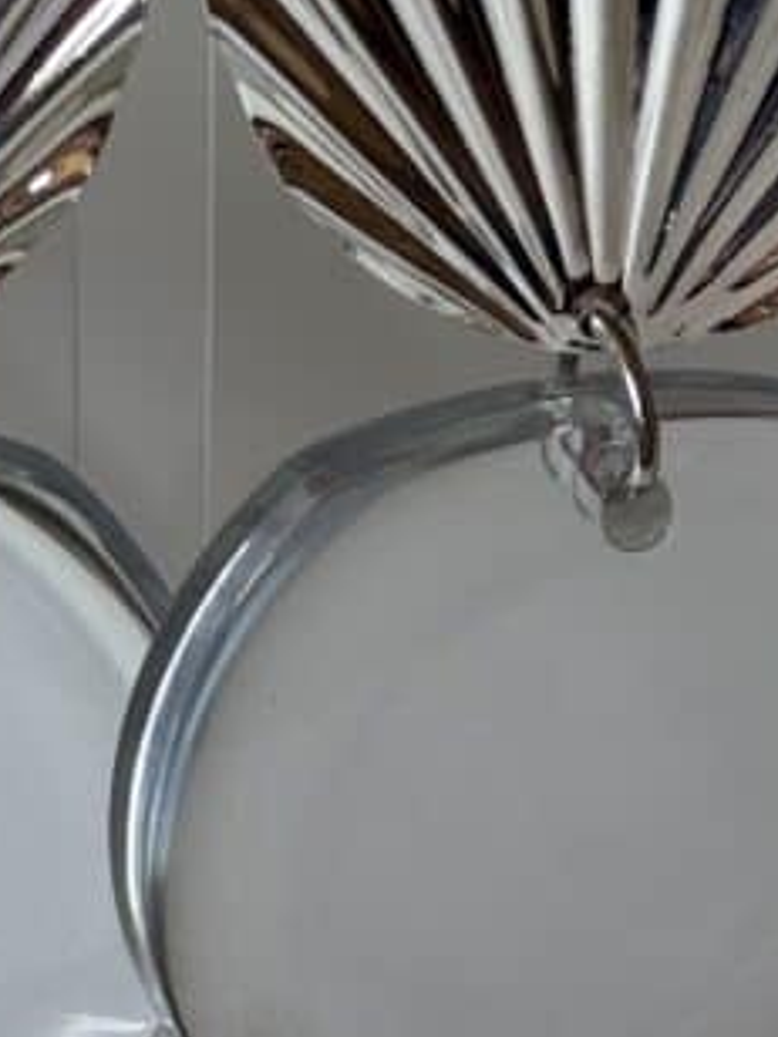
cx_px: 168
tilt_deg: -28.9
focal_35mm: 173
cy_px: 902
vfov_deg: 11.4
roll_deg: +0.2
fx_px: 5184
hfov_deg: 8.6
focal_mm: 5.96
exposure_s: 1/144
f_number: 1.6
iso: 25
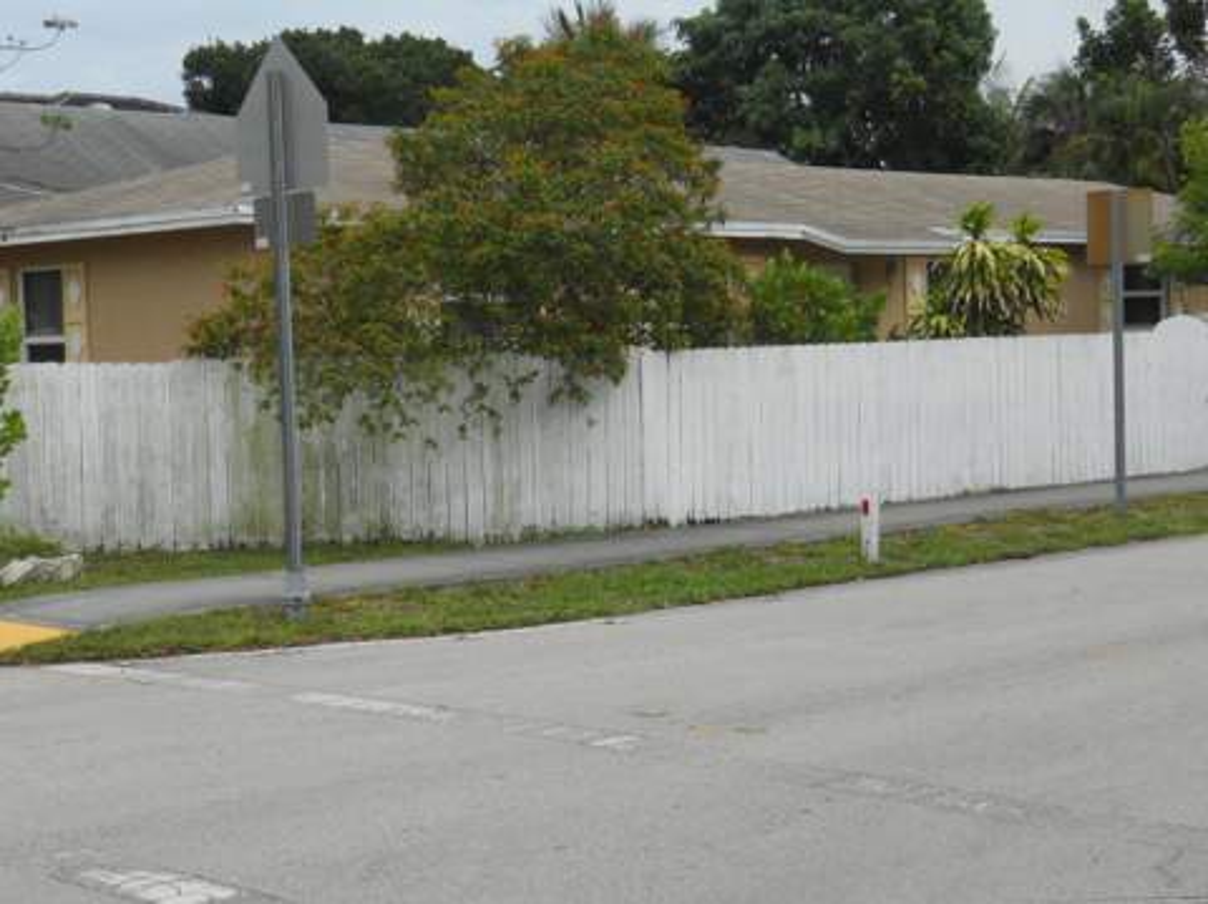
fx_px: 2196
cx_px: 604
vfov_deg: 23.2
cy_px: 452
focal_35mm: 63
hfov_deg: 30.8
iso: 80
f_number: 4
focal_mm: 11.2
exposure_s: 1/250
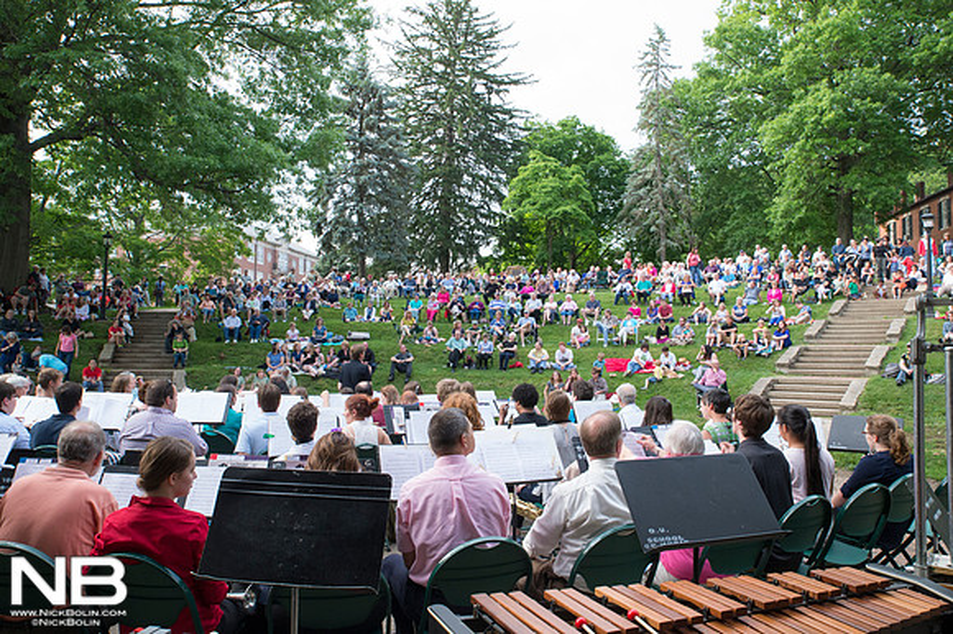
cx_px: 476
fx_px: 794
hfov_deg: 62.0
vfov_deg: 43.6
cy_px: 317
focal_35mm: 30
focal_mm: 30
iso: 2500
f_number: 16
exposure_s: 1/125
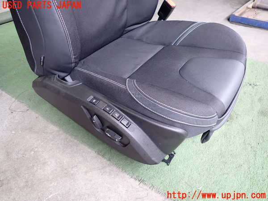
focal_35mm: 25
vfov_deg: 54.9
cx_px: 134
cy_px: 100
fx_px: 194
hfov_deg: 69.4
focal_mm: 4.5
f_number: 2
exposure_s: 1/40
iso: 200
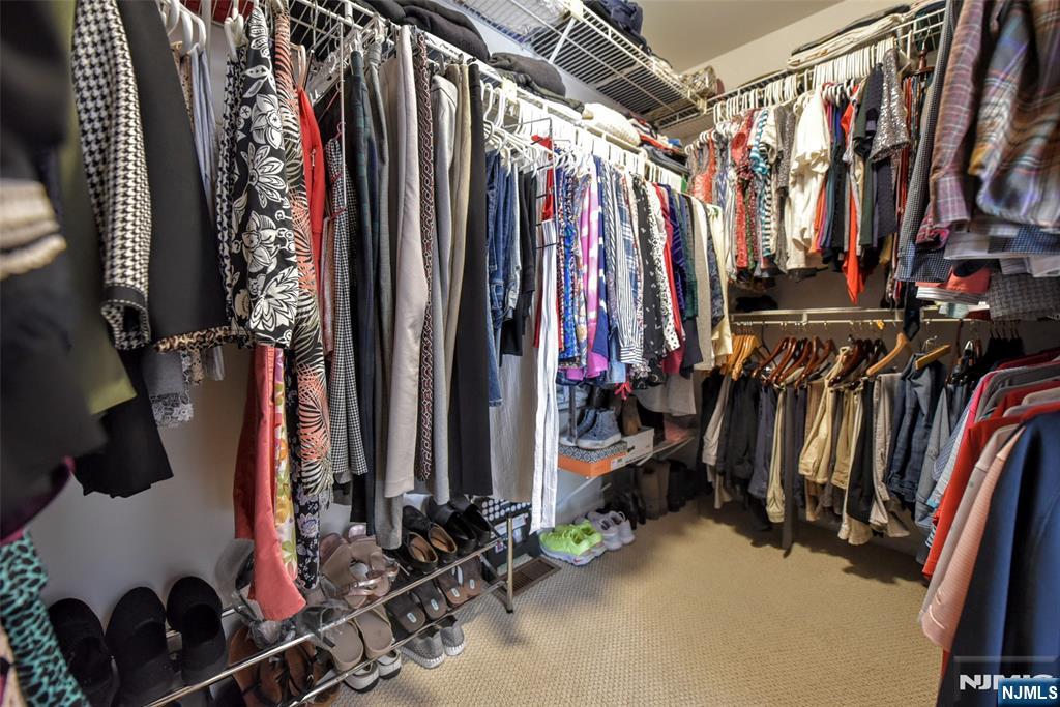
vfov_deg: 81.2
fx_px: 412
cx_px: 530
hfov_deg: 104.2
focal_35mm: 14
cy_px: 354
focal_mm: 14
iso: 2500
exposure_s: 1/60
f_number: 2.8
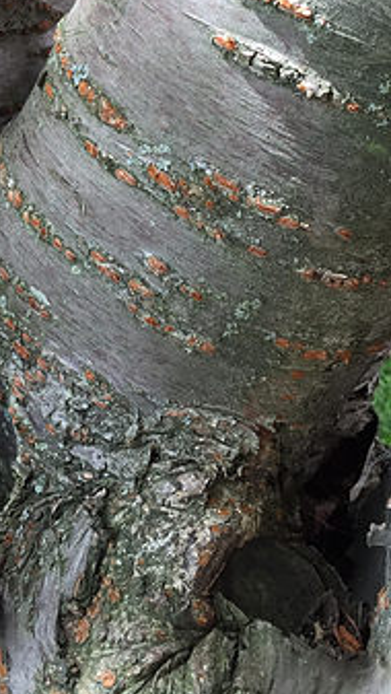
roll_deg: +0.2
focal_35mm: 60
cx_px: -70
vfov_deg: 33.5
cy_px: 103
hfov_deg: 19.0
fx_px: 1104
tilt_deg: -17.8
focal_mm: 4.15
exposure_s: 1/120
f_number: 2.2
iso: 40
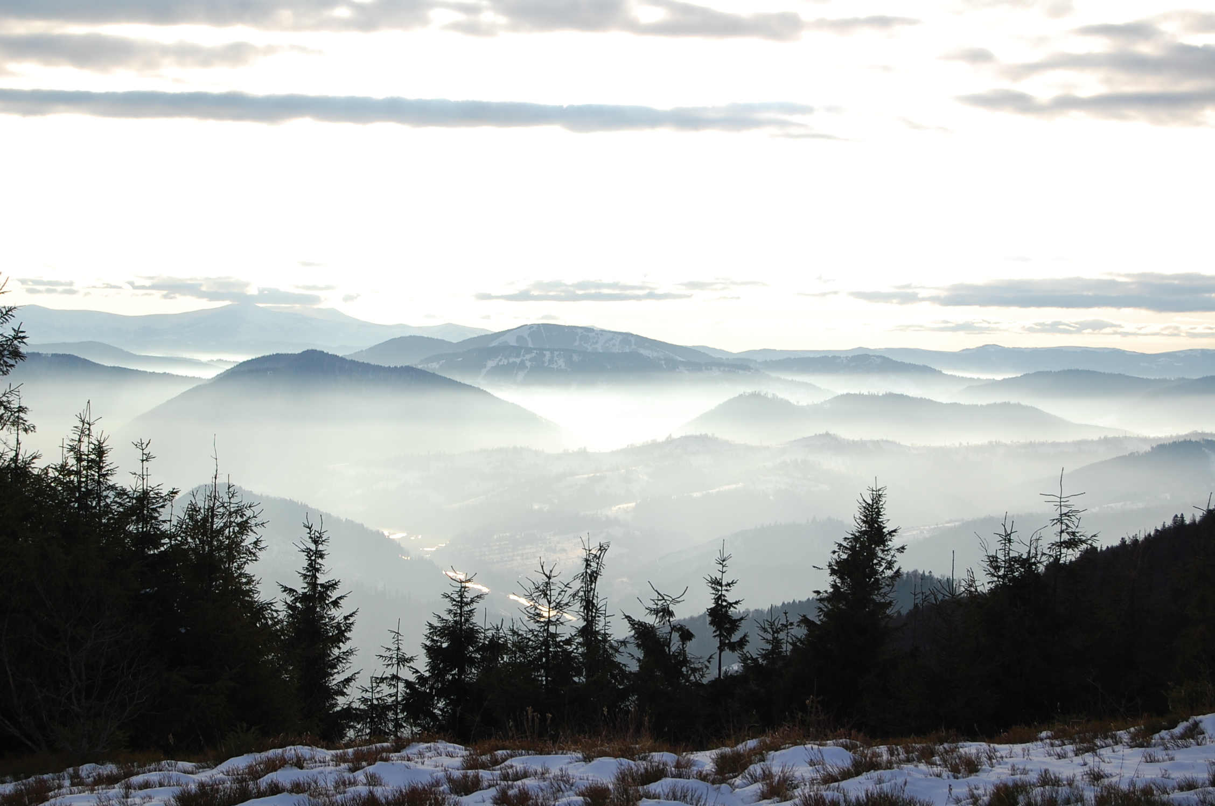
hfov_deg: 24.7
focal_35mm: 82
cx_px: 608
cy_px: 403
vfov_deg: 16.5
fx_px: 2780
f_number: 9
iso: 200
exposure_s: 1/320
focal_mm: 55
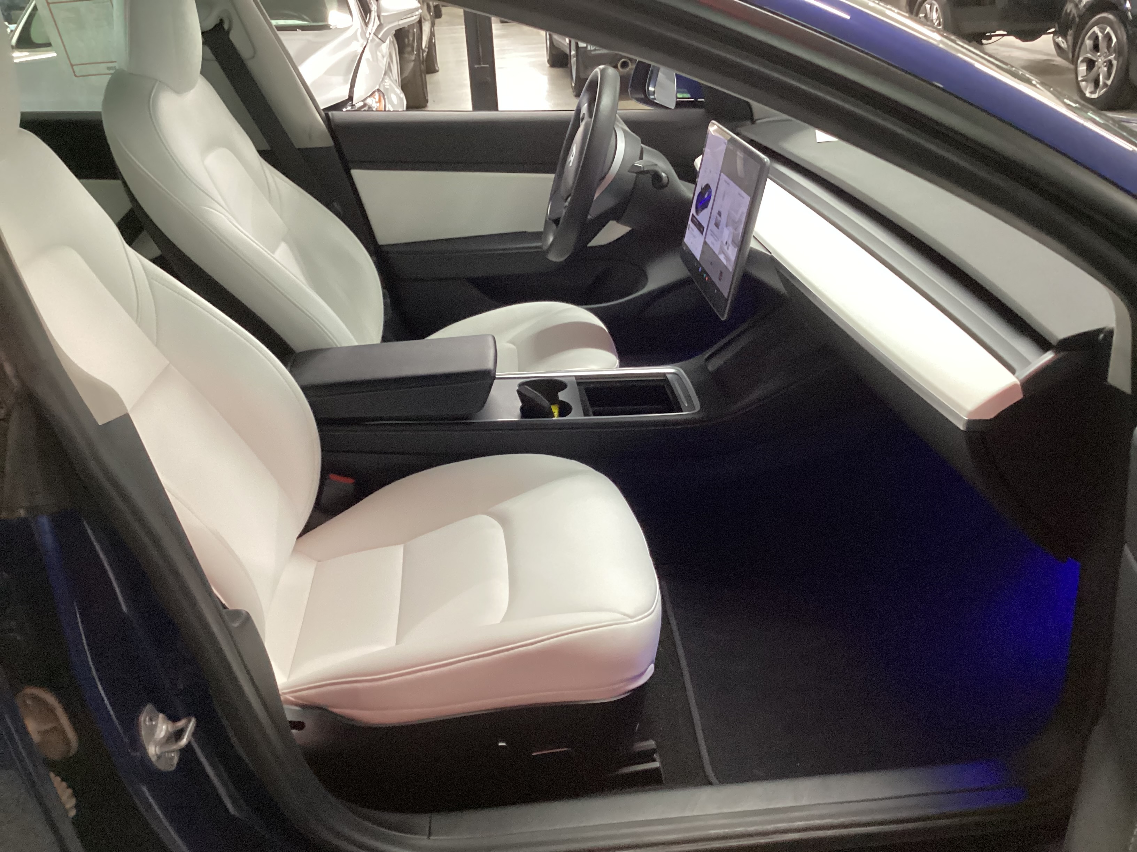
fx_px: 1018
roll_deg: +2.4
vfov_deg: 45.4
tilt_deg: -25.3
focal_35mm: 31
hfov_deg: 58.4
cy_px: 426
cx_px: 568
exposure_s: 1/33
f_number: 2.4
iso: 400
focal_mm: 3.3
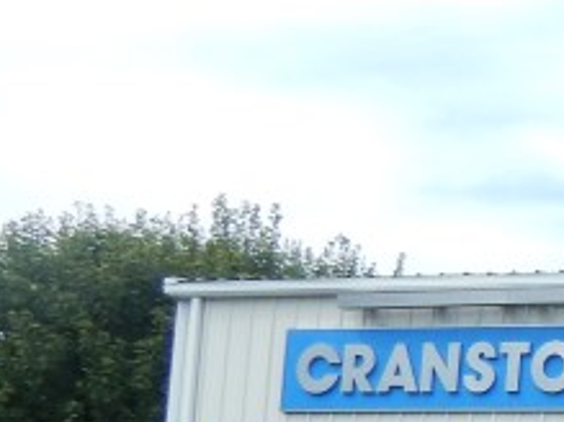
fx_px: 1677
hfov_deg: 14.2
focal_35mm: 103
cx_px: 1285
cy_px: 582
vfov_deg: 13.7
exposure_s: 1/1250
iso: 125
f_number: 3
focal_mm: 4
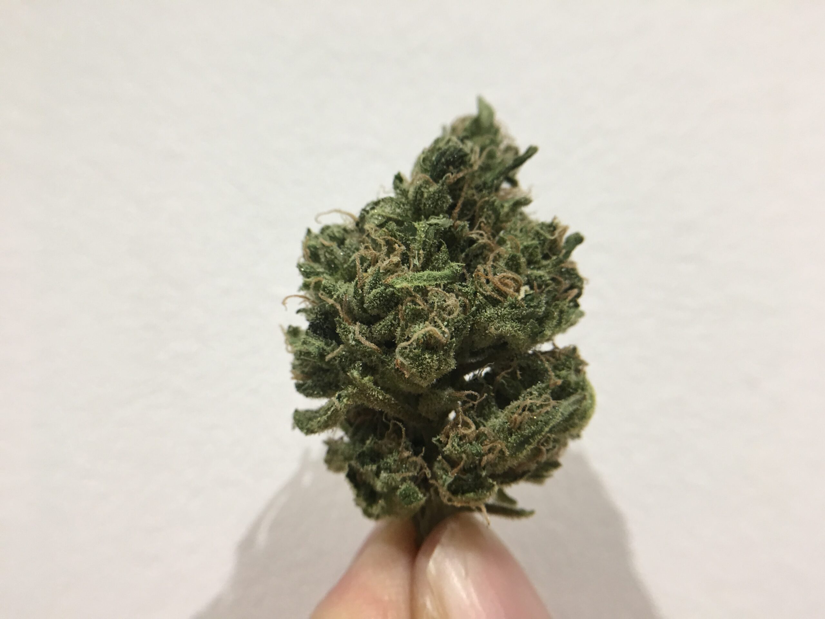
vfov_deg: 48.2
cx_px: 412
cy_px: 310
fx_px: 691
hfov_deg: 61.7
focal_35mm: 29
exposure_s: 1/17
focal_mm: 4.15
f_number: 2.2
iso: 40
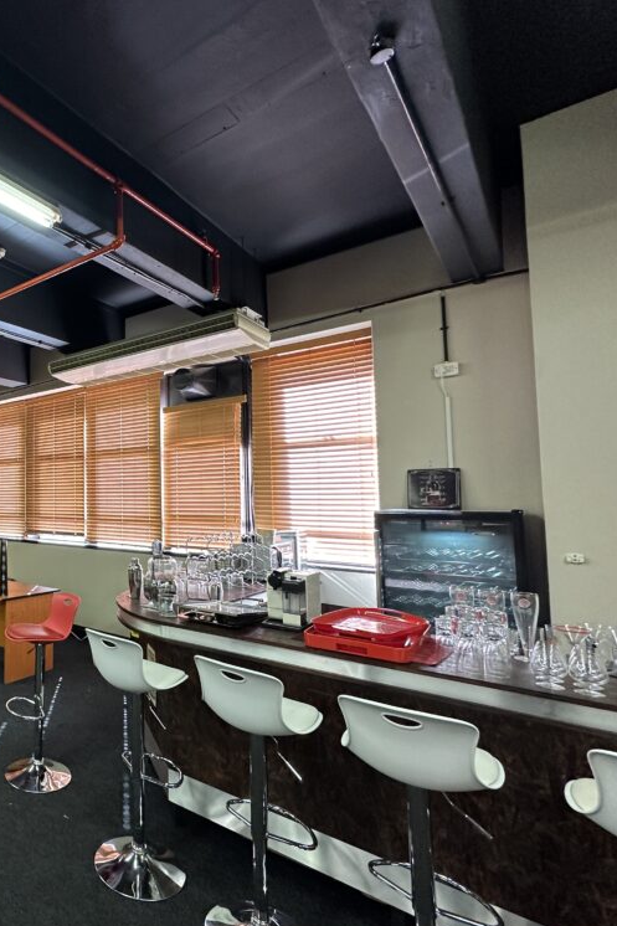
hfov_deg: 51.7
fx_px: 514
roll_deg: +0.1
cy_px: 467
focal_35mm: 20
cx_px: 24
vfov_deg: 84.0
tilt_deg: +4.6
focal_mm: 2.22
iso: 160
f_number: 2.2
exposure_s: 1/50
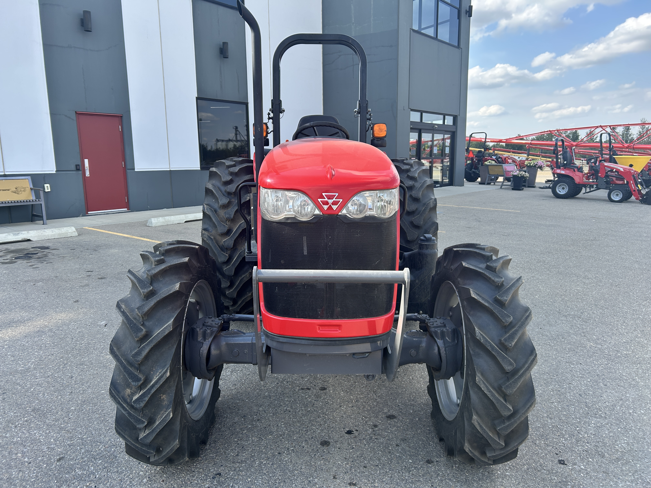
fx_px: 489
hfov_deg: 67.3
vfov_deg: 53.1
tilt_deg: -9.9
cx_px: 326
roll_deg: +1.2
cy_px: 244
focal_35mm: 26
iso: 50
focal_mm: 5.7
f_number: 1.5
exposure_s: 1/1112
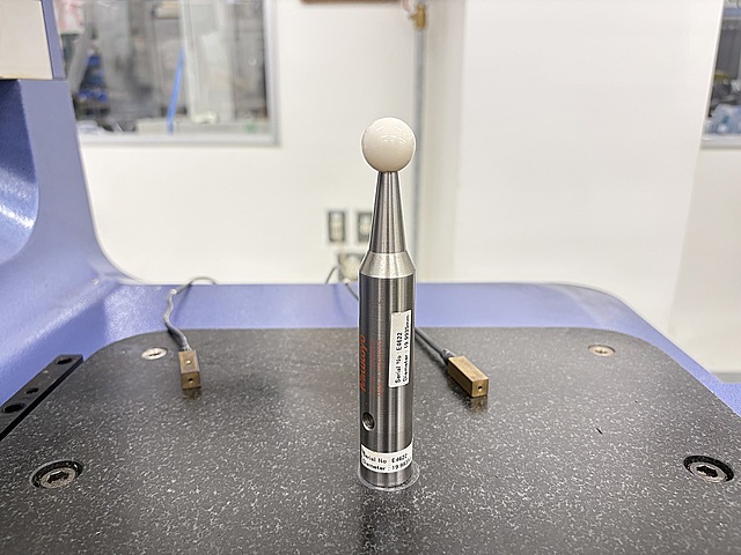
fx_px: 557
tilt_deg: -17.9
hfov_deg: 67.3
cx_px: 370
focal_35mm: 26
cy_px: 278
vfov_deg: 53.1
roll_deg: +0.2
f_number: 1.6
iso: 160
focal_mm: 5.96
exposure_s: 1/50
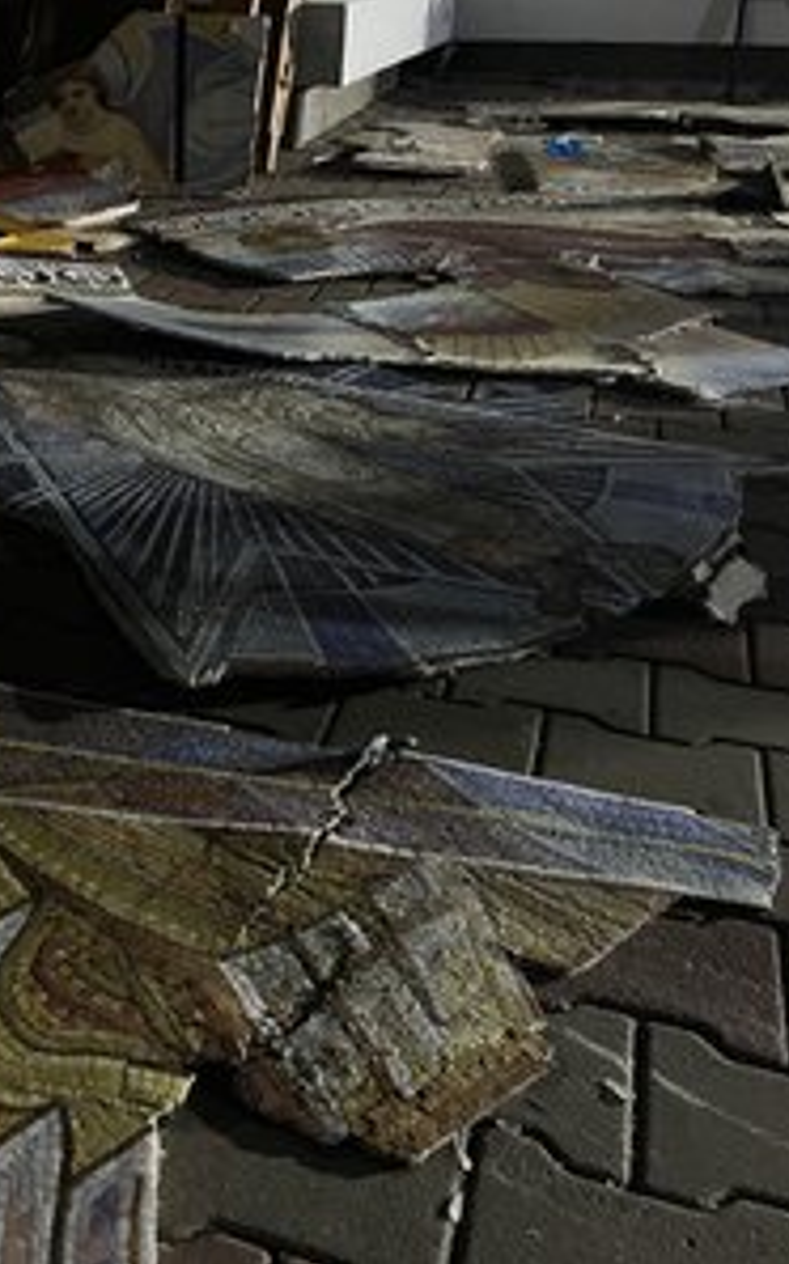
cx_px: 106
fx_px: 1274
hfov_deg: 32.9
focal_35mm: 37
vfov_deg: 52.8
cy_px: 632
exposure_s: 1/41
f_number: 1.6
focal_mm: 4.2
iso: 500
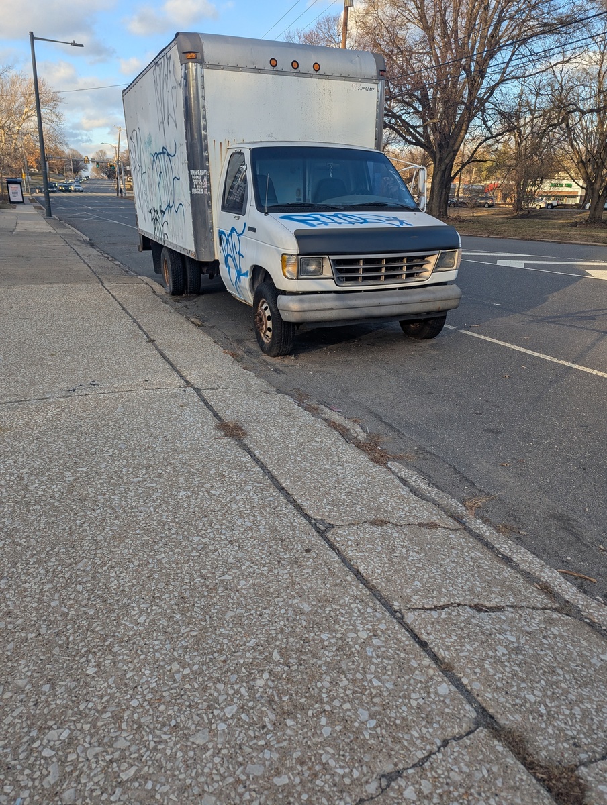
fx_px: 560
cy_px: 402
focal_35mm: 24
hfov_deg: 57.0
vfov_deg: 71.5
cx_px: 304
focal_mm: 6.81
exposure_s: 1/609
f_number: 1.85
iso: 43
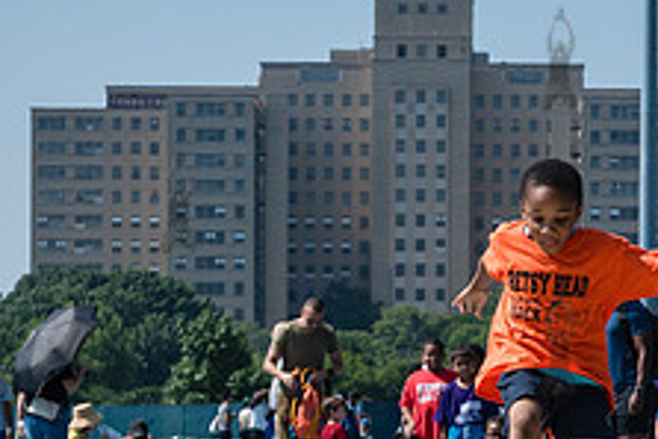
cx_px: 534
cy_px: 451
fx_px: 3438
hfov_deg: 10.9
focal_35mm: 188
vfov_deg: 7.3
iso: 400
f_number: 5.6
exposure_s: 1/2500
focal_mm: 60
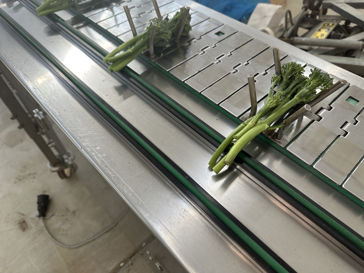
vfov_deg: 56.8
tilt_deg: -52.3
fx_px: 252
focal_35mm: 24
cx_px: 182
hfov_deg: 71.6
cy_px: 136
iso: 80
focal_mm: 6.86
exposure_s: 1/121
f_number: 1.78
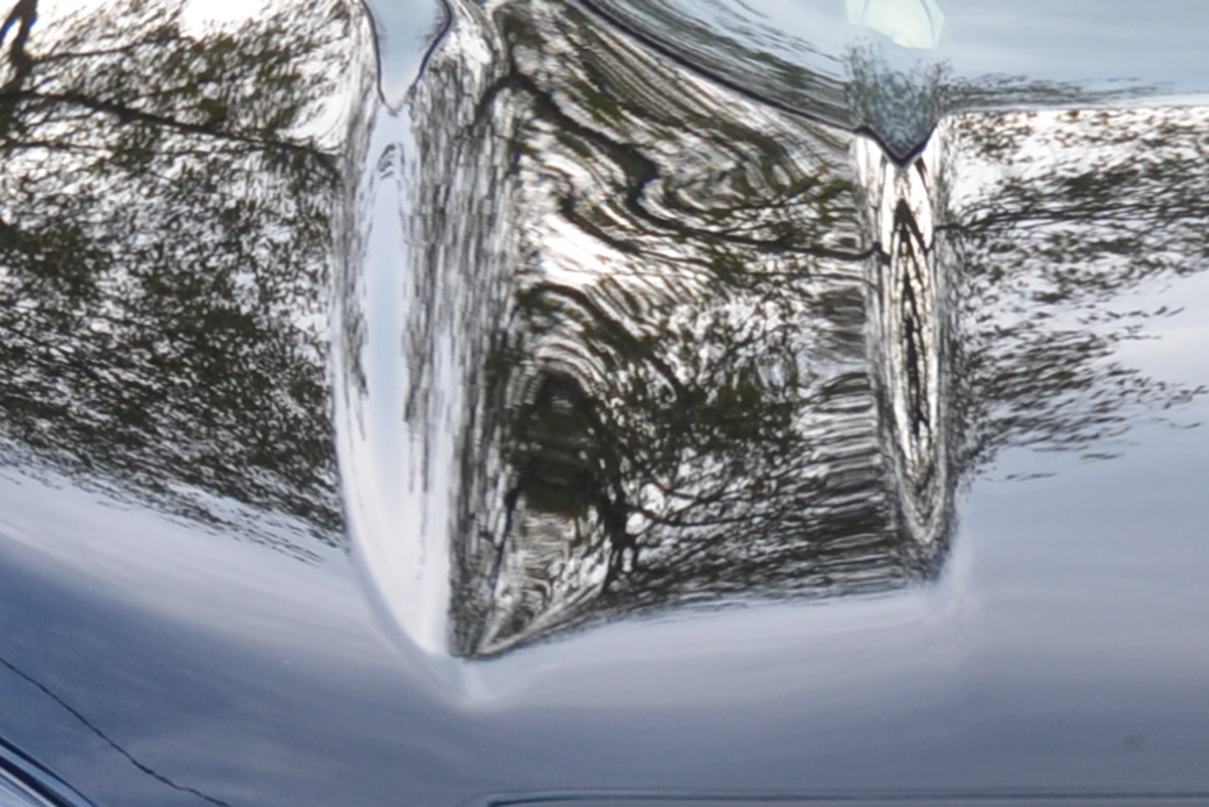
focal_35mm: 168
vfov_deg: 8.1
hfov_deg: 11.7
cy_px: 1082
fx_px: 5645
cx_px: 1811
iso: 400
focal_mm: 27
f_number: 5
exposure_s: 1/100
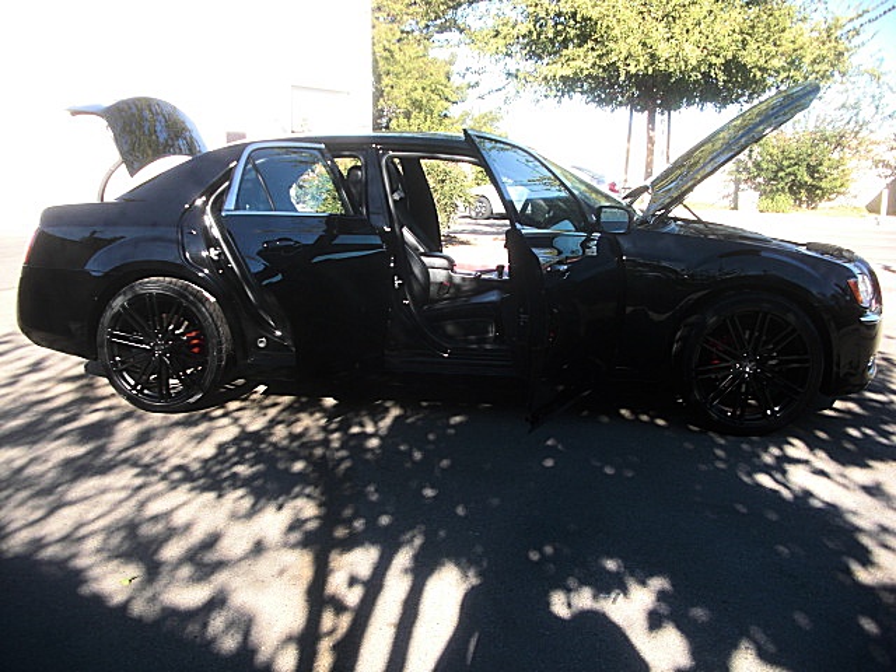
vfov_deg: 39.7
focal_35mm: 36
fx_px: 932
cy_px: 336
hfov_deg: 51.4
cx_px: 448
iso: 50
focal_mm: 6.3
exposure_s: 1/200
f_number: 2.8
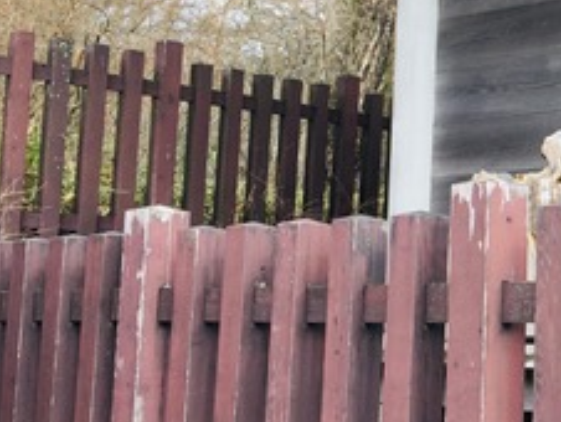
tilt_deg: +6.9
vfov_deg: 18.0
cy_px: 164
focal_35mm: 82
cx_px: 765
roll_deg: +0.6
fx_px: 1330
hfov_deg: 21.2
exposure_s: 1/159
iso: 25
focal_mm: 4.15
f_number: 2.2
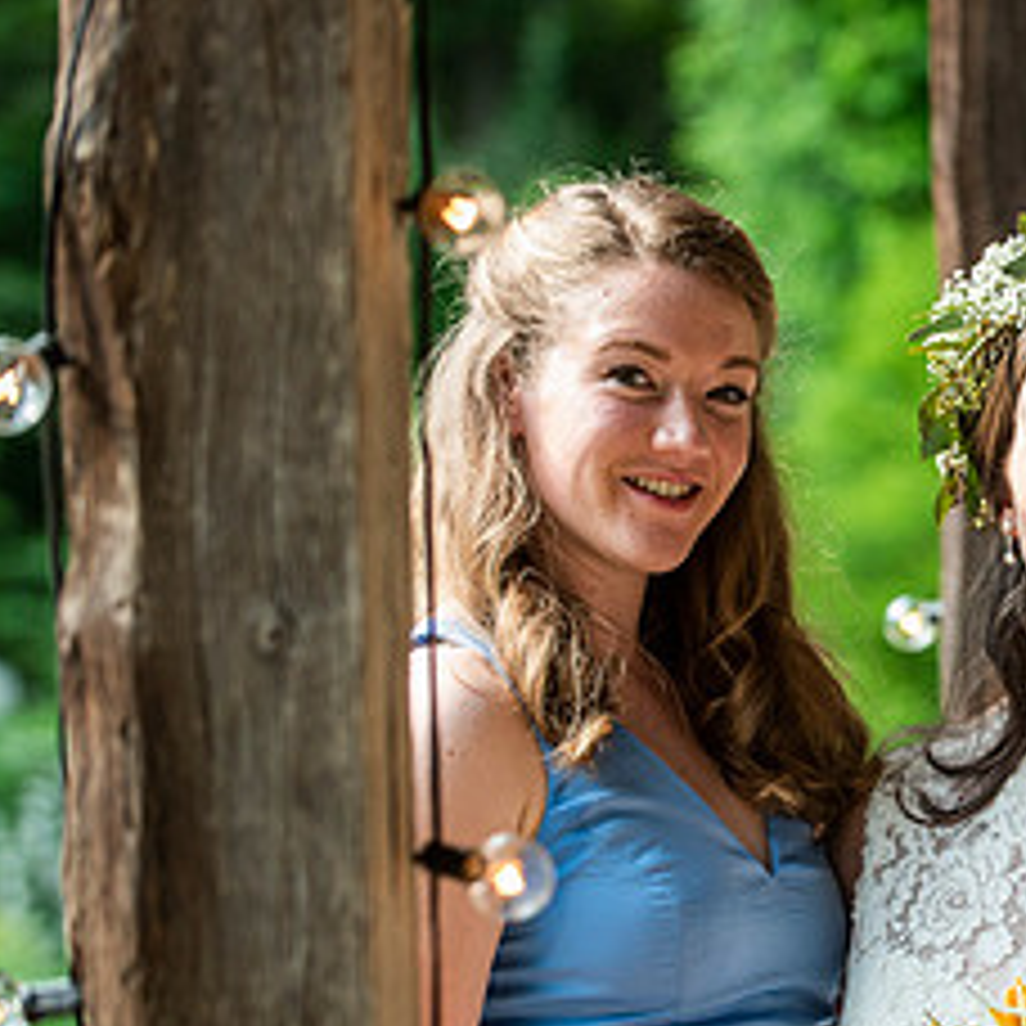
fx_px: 7612
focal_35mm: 227
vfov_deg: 7.7
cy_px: 614
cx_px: 1256
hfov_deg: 7.6
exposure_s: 1/640
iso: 400
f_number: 3.5
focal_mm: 105
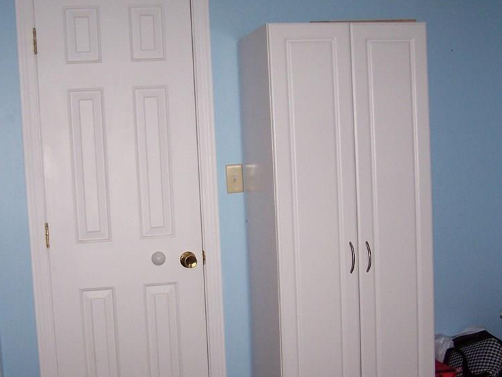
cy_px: 216
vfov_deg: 27.5
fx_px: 769
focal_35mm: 53
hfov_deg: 36.0
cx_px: 200
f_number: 2.8
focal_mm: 6.3
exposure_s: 1/60
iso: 140
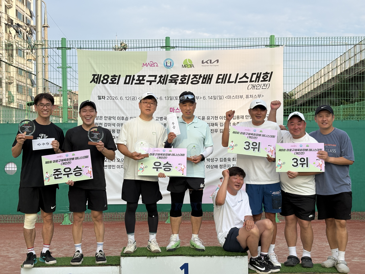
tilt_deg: +1.1
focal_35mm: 52
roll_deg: +1.0
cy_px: 137
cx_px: 182
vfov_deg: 28.0
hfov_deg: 36.8
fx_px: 548
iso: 40
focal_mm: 5.96
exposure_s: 1/1848
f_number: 1.6
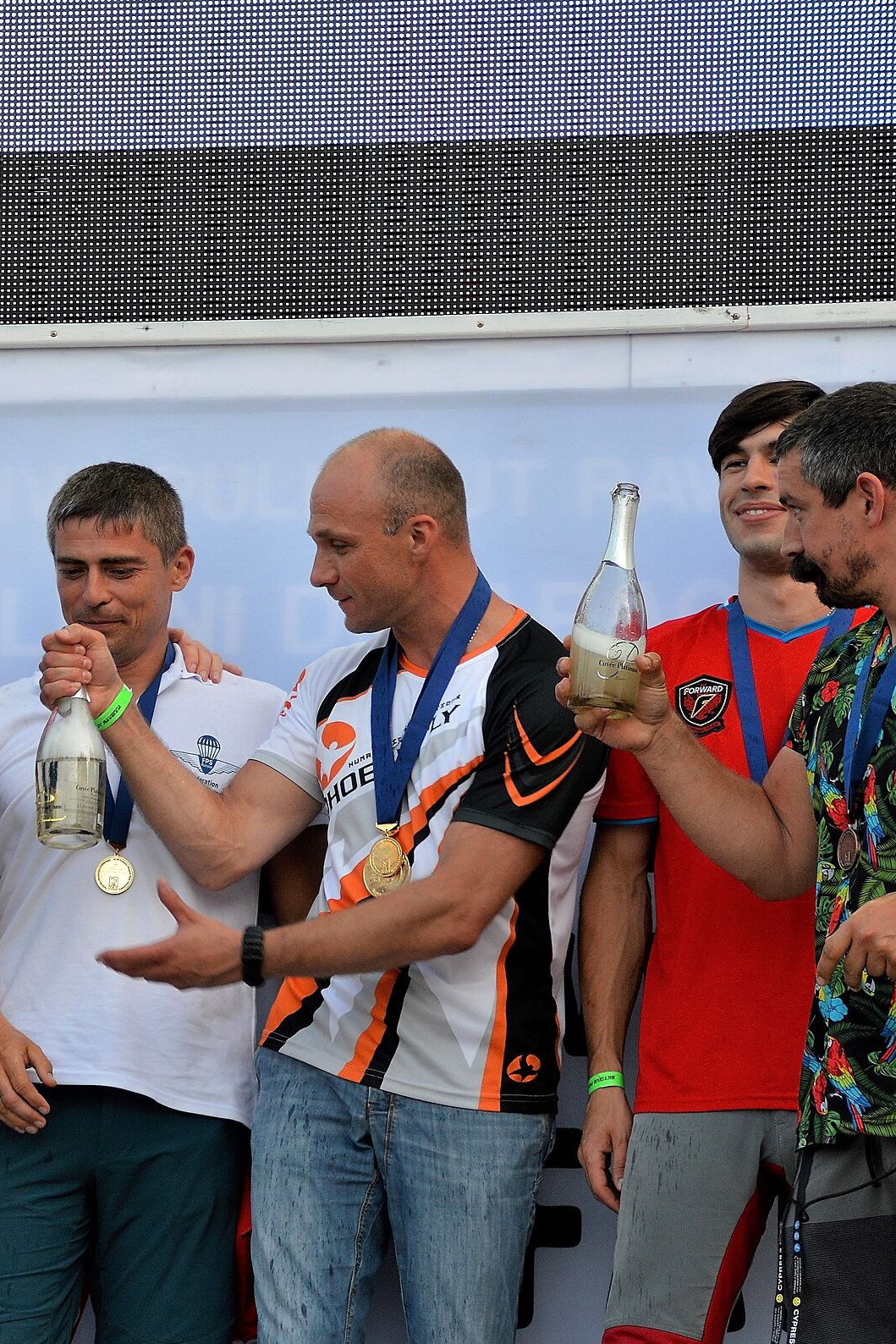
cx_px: 146
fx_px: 8286
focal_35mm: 222
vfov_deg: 9.3
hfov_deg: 6.2
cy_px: 671
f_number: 5.6
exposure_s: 1/125
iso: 400
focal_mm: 98
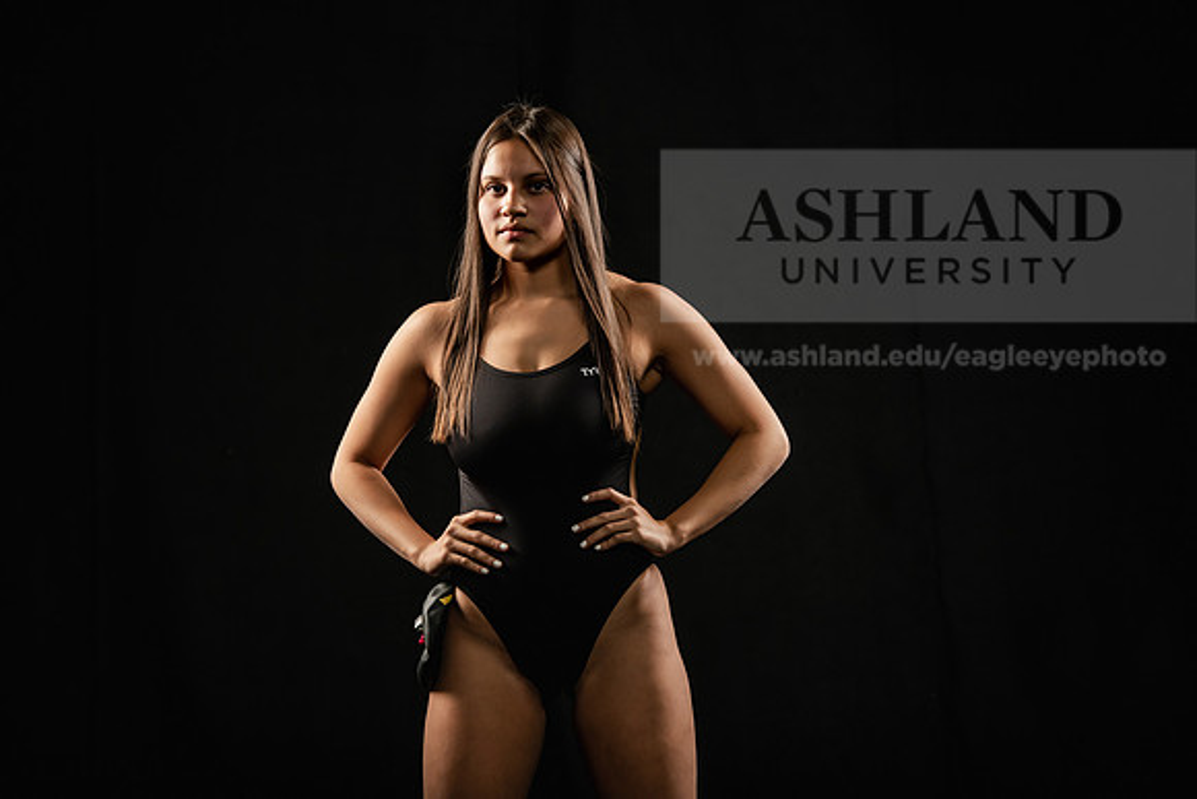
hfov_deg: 17.1
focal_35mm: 120
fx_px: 3991
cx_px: 598
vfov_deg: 11.4
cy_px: 400
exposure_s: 1/250
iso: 320
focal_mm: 120
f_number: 5.6
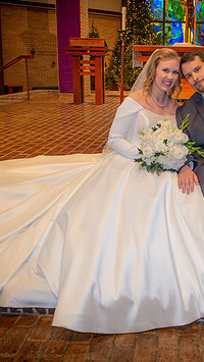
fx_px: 394
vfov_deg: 49.4
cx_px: 176
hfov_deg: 28.1
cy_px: 177
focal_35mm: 41
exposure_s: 1/125
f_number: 5
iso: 1600
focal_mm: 24
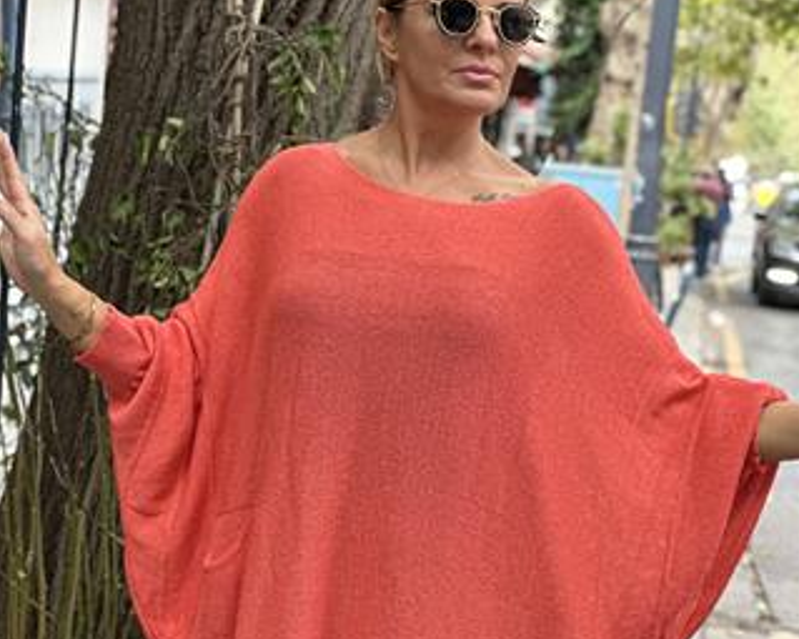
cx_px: 401
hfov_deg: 19.0
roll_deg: -6.7
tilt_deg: -6.7
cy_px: 390
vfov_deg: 15.2
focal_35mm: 101
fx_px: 2388
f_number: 2.8
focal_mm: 9
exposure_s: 1/76
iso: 250
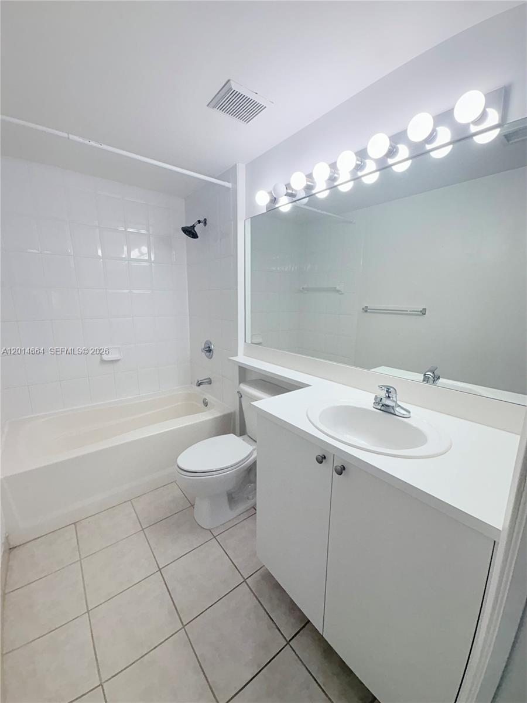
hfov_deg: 85.7
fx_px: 284
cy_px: 352
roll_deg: -1.8
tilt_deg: -10.3
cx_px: 264
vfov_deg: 102.1
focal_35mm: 14
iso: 80
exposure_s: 1/134
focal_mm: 2.22
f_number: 2.2
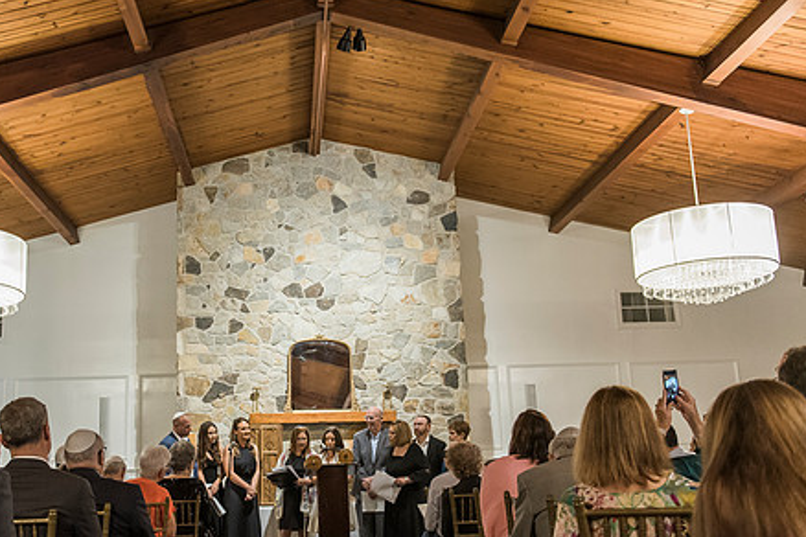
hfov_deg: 50.2
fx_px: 851
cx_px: 303
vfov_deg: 35.0
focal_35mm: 38
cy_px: 312
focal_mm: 28
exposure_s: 1/60
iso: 2500
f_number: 2.8
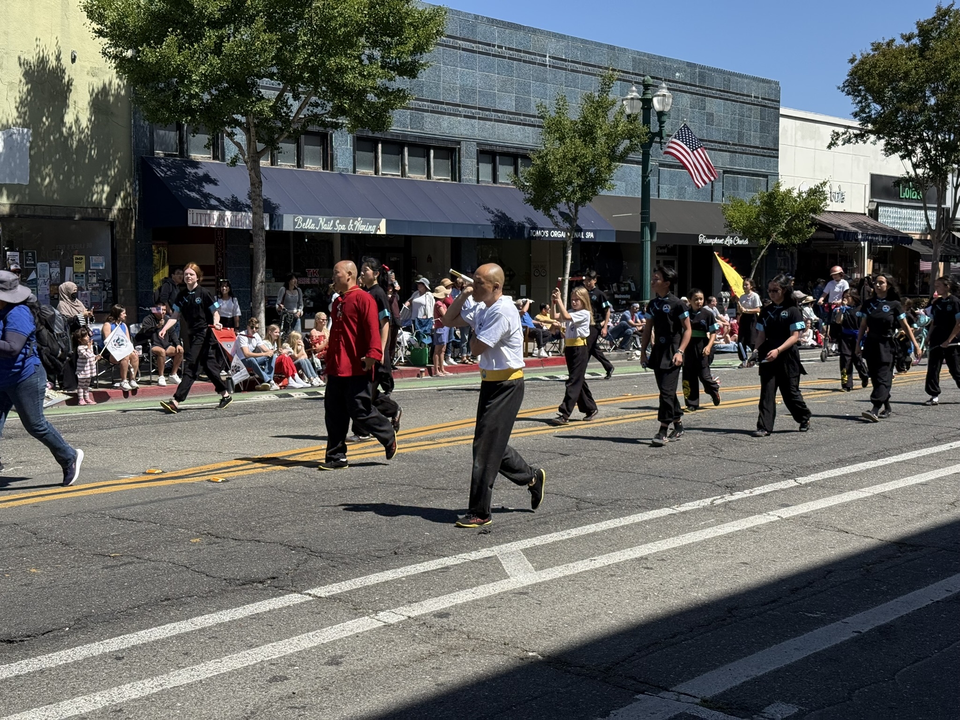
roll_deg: +0.0
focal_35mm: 48
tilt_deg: -2.4
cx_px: 480
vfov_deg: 30.3
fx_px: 1331
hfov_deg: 39.7
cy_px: 360
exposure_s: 1/3096
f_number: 1.78
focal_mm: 6.76
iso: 64
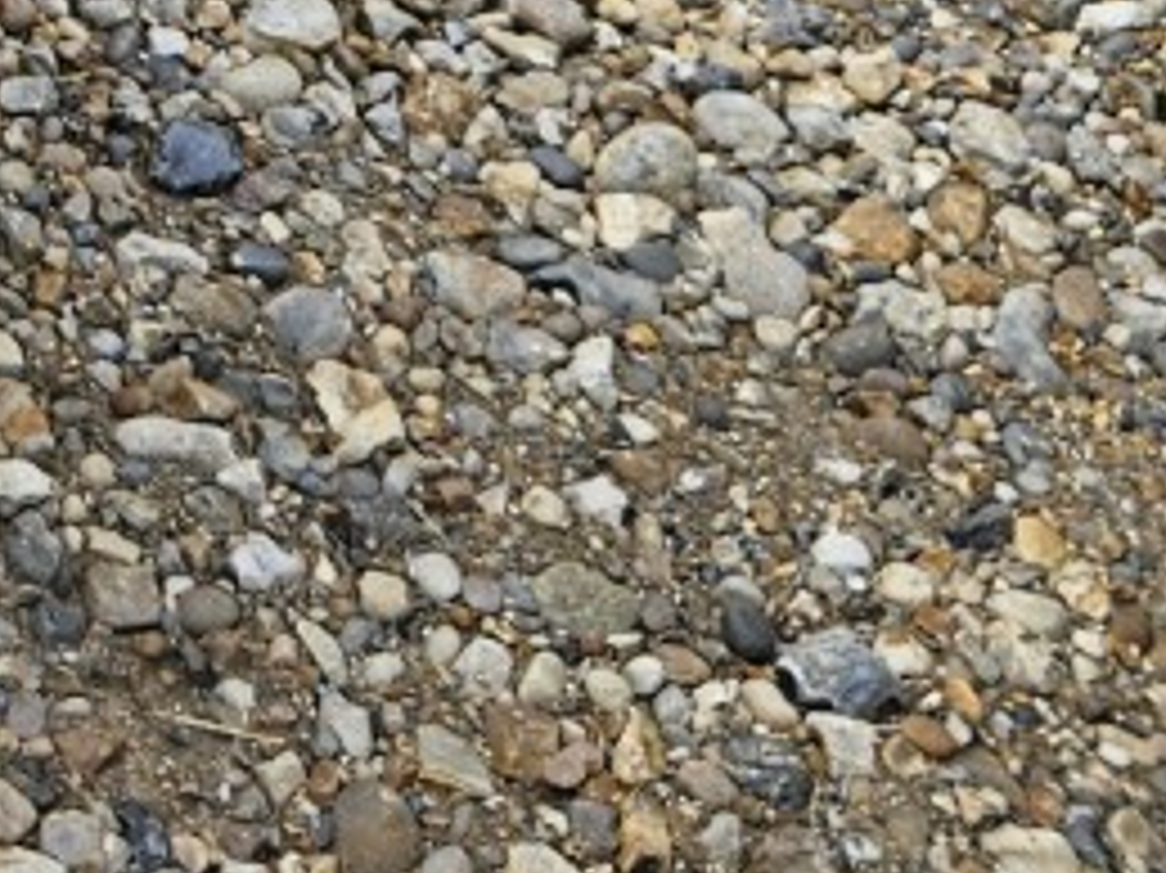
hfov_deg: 14.4
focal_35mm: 128
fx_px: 4310
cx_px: -549
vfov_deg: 10.6
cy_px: -864
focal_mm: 5.4
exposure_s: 1/387
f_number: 1.8
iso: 25
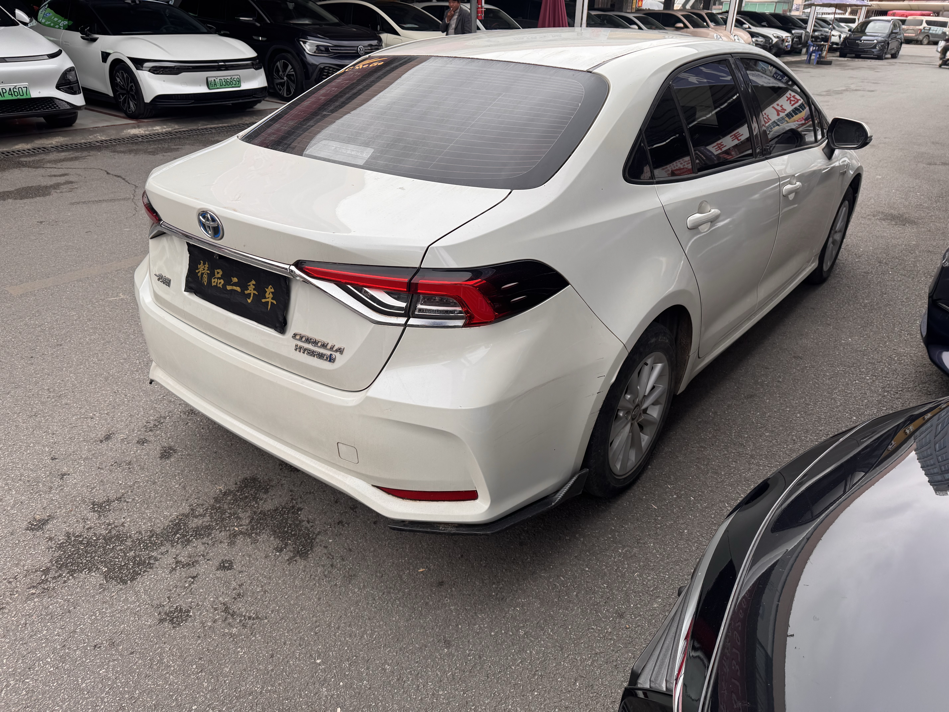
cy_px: 356
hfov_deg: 71.6
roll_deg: -0.9
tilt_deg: -26.2
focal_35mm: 24
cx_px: 474
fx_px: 658
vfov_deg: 56.8
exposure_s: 1/338
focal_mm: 6.76
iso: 80
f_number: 1.78
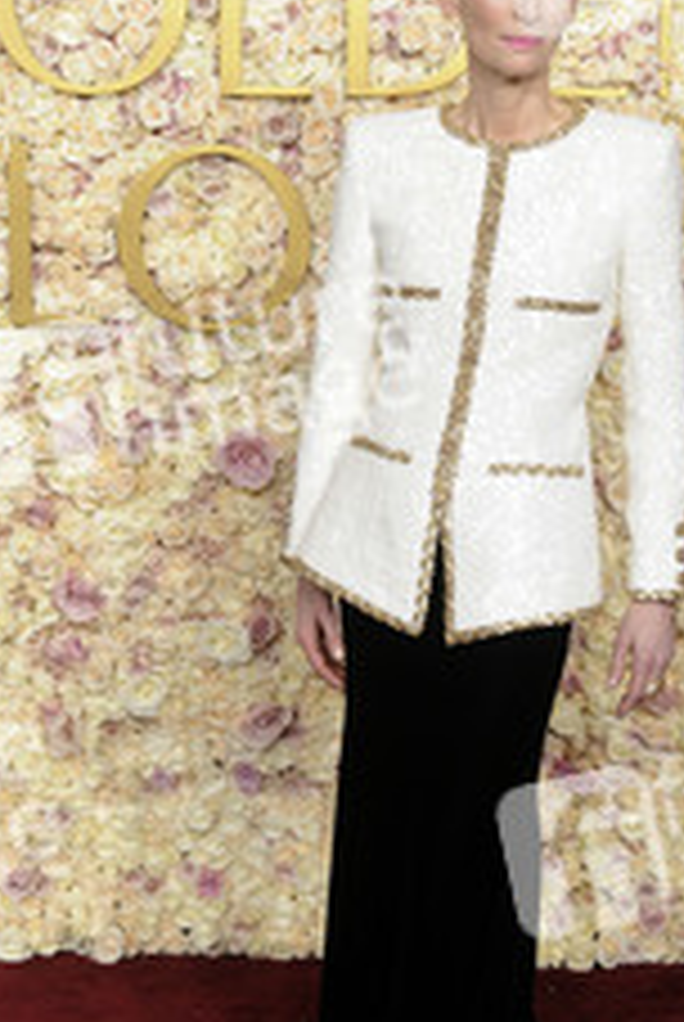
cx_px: 322
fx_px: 2102
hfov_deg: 18.5
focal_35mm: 74
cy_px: 608
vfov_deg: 27.3
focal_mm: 42
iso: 1000
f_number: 11
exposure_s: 1/250
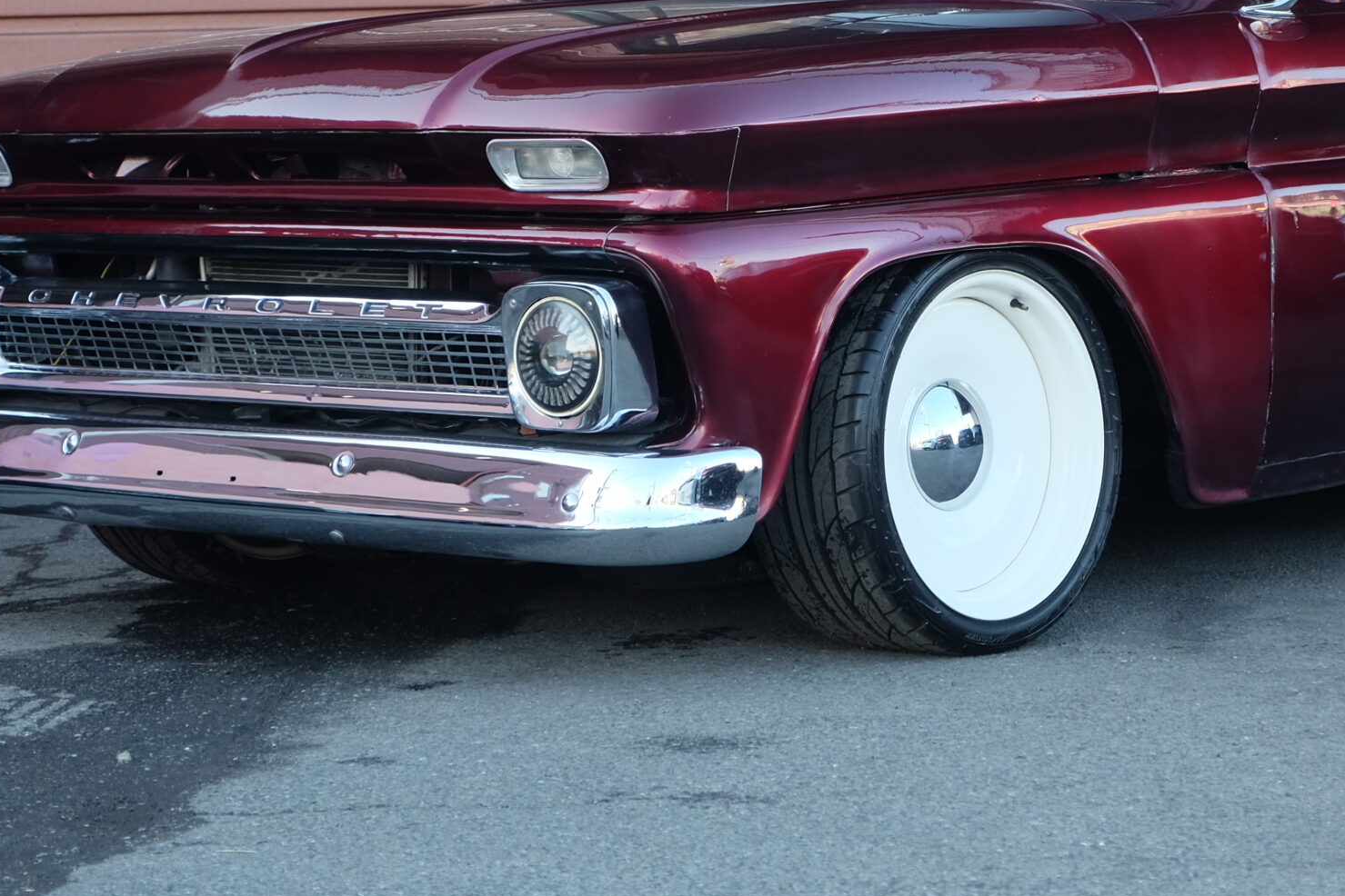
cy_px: 172
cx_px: 982
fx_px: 4334
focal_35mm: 116
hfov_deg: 17.6
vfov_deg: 11.8
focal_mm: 44.4
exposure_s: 1/125
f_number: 4
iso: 400
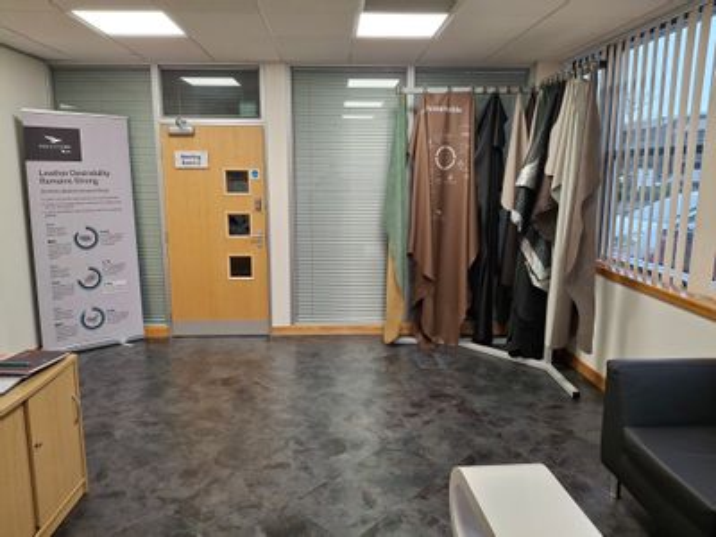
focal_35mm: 25
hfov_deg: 69.4
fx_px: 517
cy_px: 268
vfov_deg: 54.9
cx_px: 358
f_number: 1.8
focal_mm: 4.69
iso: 160
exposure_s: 1/100
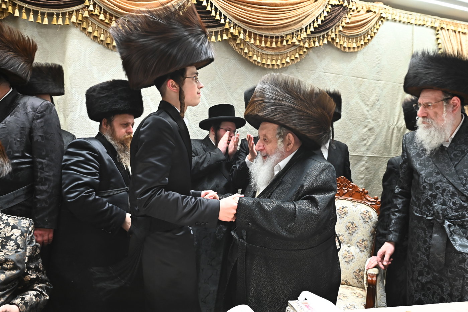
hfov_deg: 63.7
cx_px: 234
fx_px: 377
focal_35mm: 29
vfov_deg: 45.0
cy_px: 156
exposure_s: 1/200
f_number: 5.6
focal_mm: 29
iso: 2000
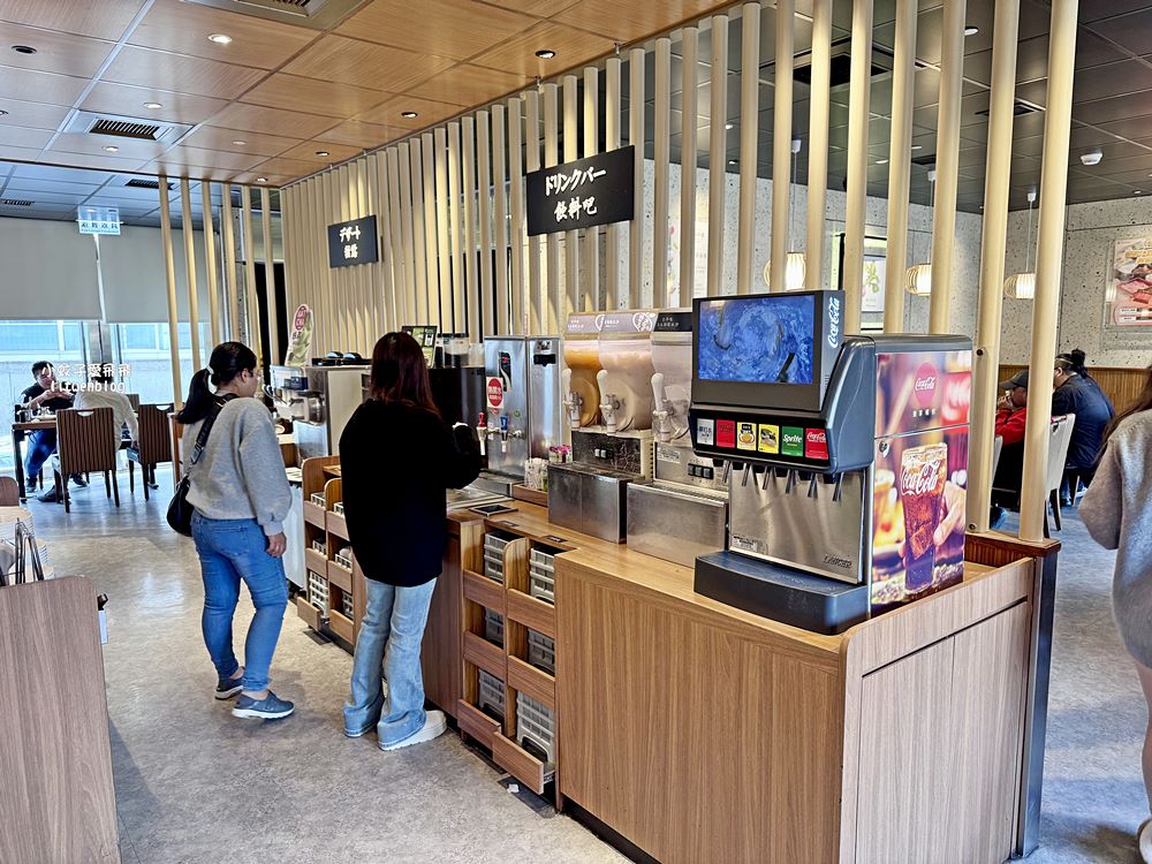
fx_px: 799
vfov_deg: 56.8
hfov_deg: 71.6
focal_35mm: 24
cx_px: 576
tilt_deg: -7.3
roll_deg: +0.5
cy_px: 432
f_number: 1.78
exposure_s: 1/60
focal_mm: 6.76
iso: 160
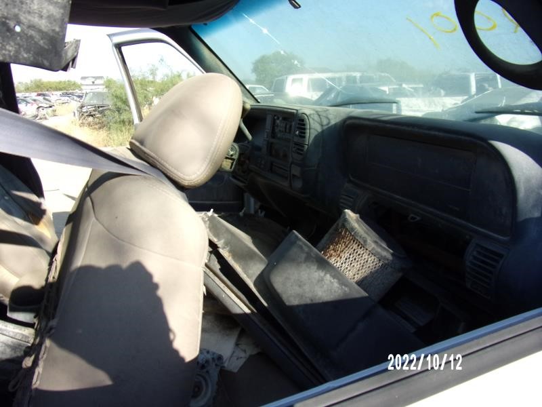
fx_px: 376
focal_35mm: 24
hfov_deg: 71.6
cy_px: 204
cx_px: 271
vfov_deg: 56.8
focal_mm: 4.3
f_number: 3.3
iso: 80
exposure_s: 1/420
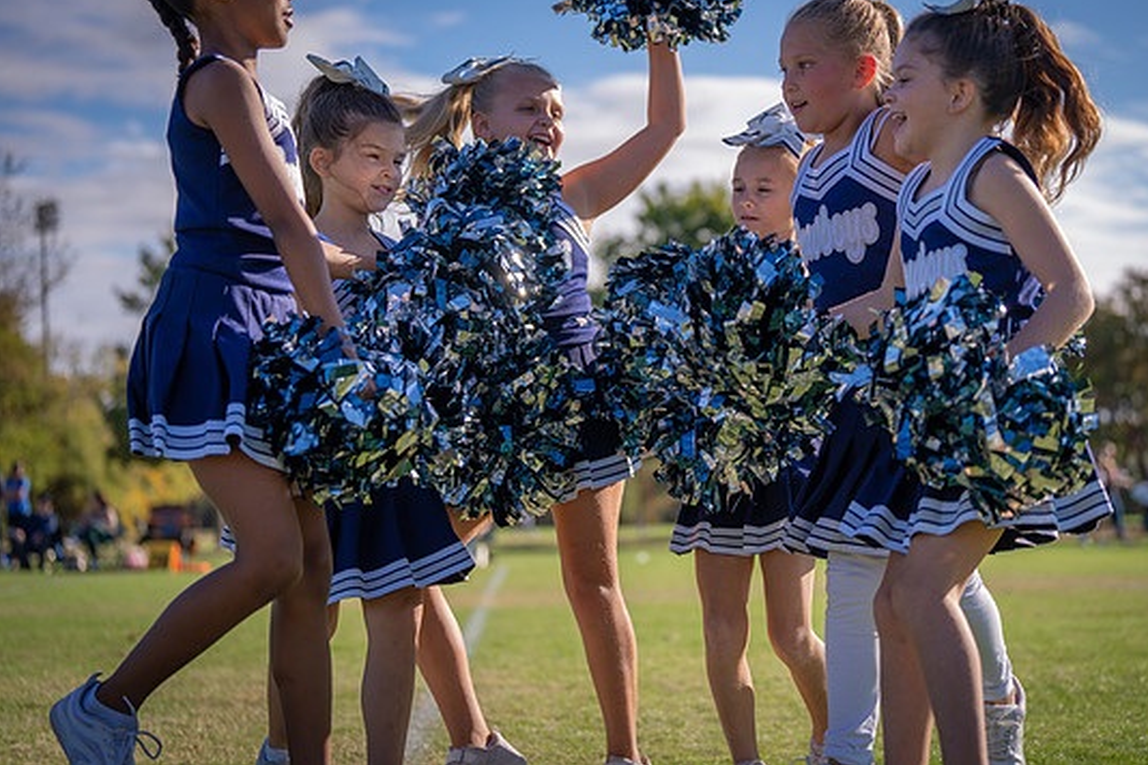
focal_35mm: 76
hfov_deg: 26.6
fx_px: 2423
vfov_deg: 17.9
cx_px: 621
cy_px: 351
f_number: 2.8
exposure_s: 1/1250
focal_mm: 70
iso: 100
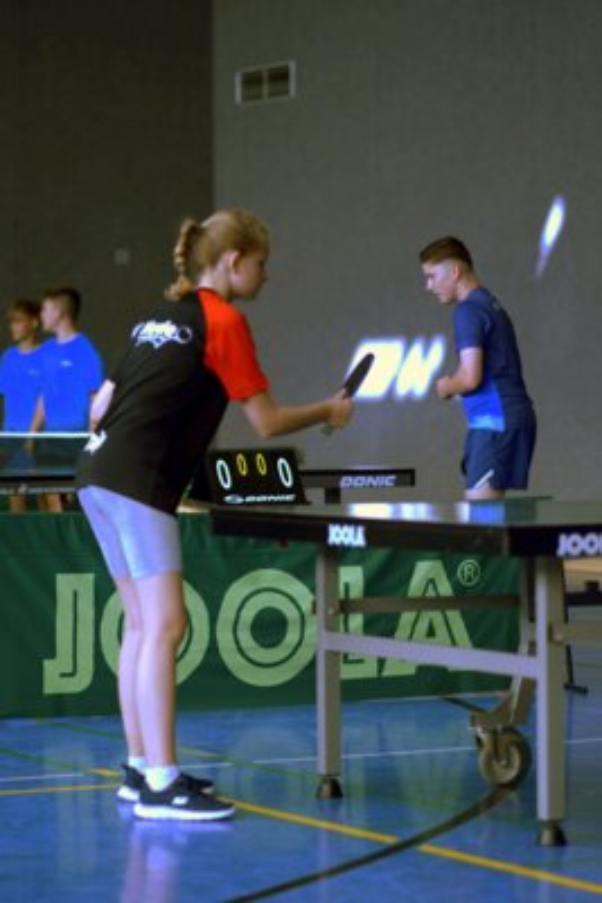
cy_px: 452
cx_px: 301
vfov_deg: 16.1
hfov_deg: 10.8
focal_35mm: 128
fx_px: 3195
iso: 400
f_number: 1.8
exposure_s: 1/400
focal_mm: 85
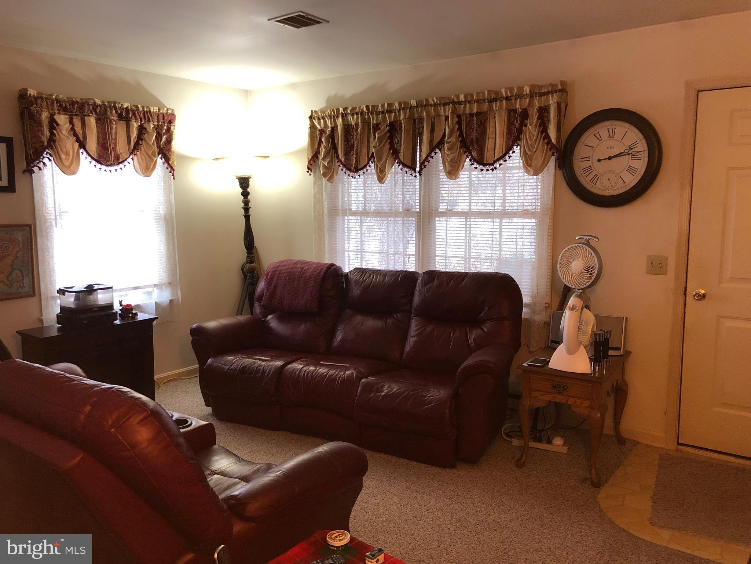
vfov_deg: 49.7
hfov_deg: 63.4
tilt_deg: -7.5
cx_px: 376
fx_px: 607
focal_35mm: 28
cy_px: 282
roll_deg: +0.9
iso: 40
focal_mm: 4
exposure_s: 1/17
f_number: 1.8
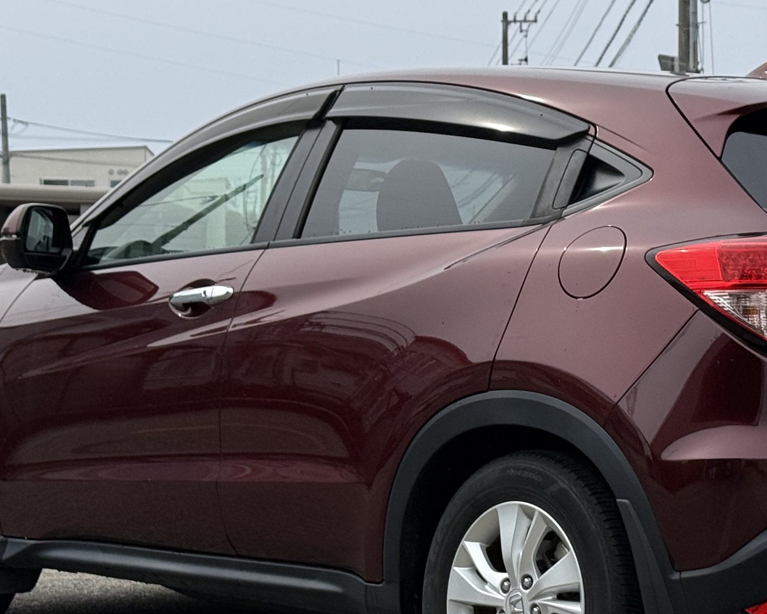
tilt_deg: +0.2
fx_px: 2497
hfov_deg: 17.4
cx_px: 541
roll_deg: +0.0
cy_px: 299
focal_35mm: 110
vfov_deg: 14.0
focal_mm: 6.76
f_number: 1.78
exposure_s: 1/3891
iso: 64
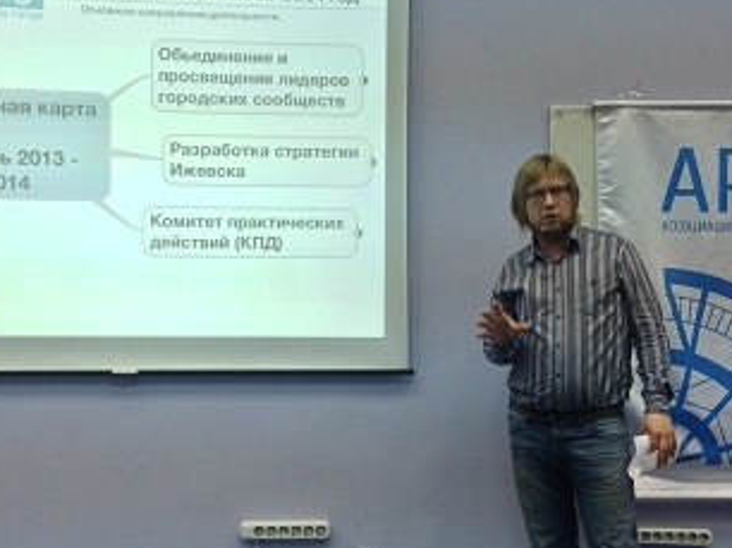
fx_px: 1141
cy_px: 305
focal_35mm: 54
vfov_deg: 27.0
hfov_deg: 35.6
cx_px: 373
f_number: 2.4
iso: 64
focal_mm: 4.12
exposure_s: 1/40
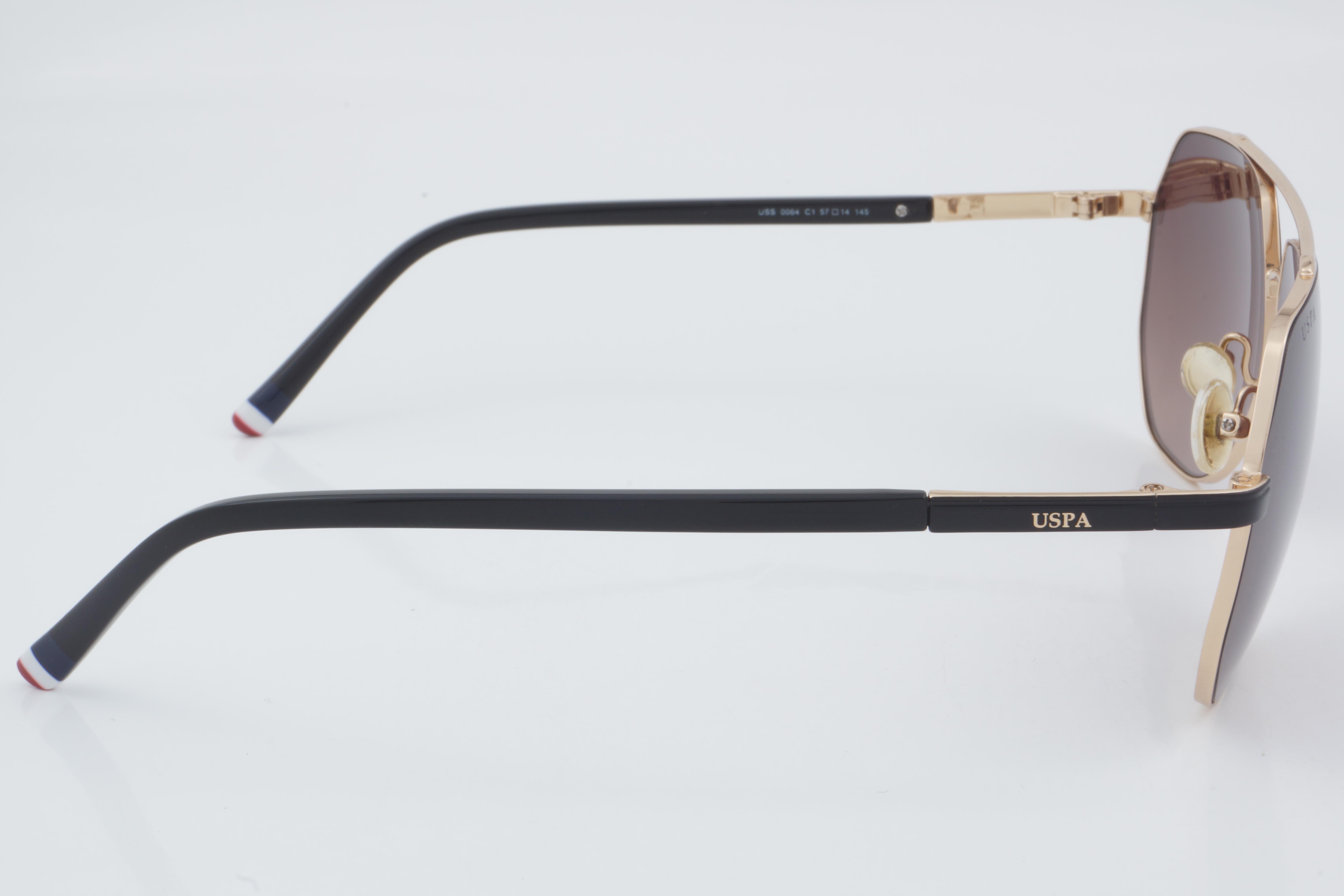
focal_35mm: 75
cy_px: 448
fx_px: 2800
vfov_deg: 18.2
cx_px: 672
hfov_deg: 27.0
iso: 100
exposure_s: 1/3
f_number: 32
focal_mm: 50
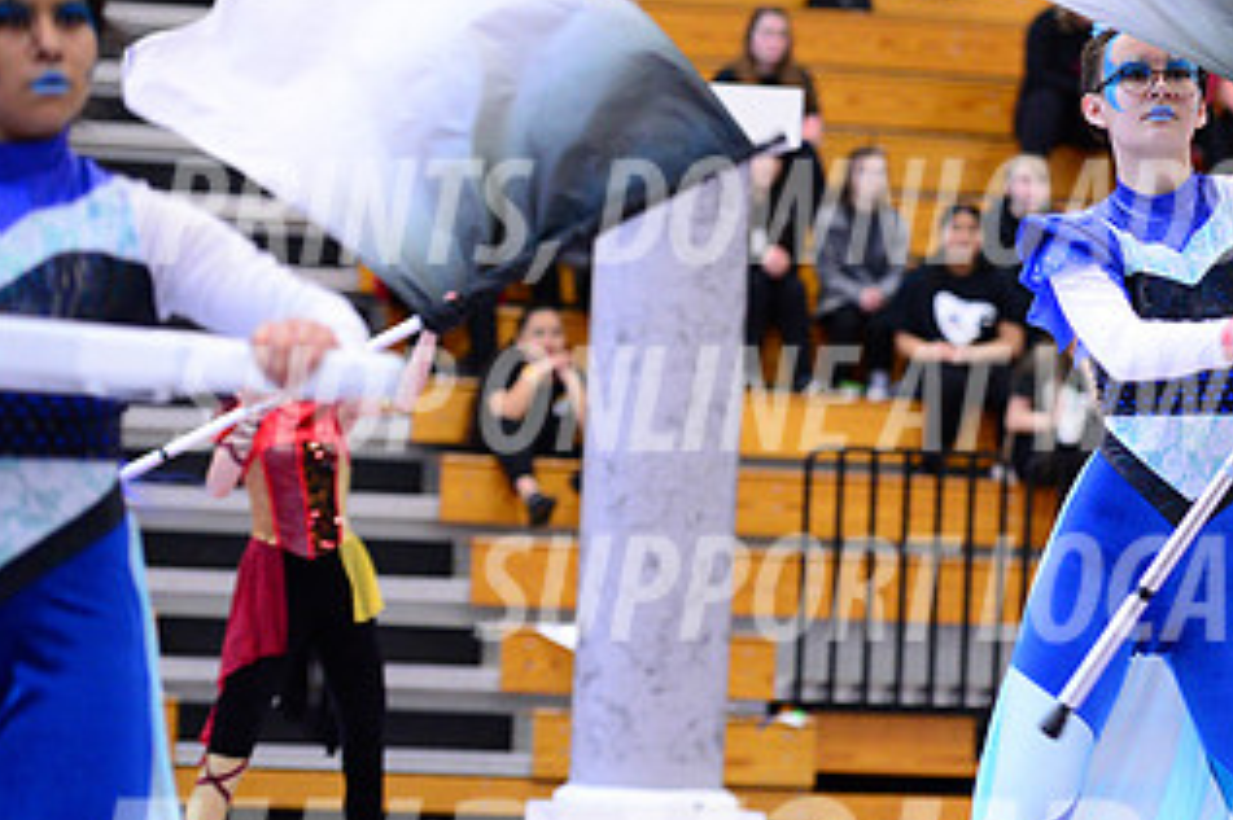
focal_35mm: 192
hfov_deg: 10.7
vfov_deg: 7.1
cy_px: 385
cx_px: 1116
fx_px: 6572
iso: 4000
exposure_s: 1/250
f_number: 2.8
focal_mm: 105
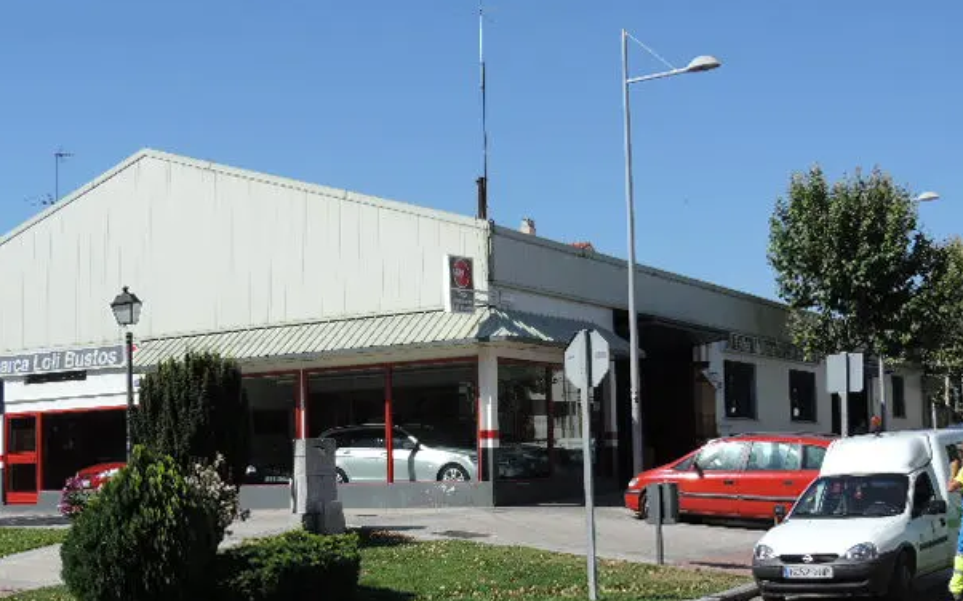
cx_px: 459
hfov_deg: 38.2
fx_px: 1391
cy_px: 374
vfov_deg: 24.3
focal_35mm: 53
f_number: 3.5
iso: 80
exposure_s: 1/1000
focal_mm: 8.3
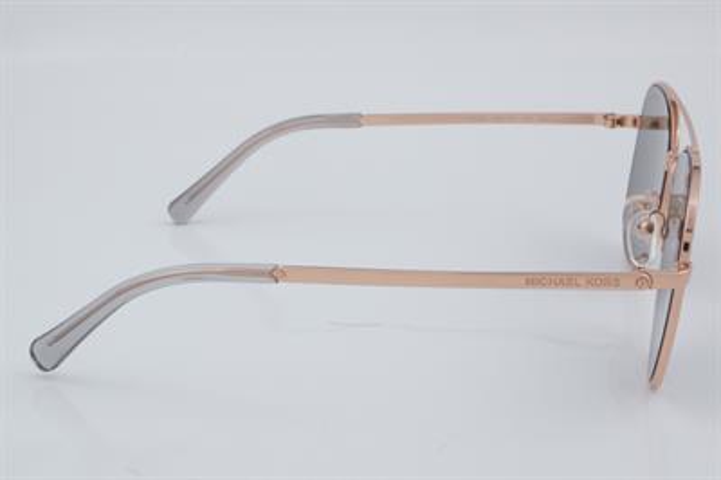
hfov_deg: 27.0
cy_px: 240
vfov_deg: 18.2
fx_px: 1501
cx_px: 360
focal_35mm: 75
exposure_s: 1/4
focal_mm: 50
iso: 100
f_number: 32
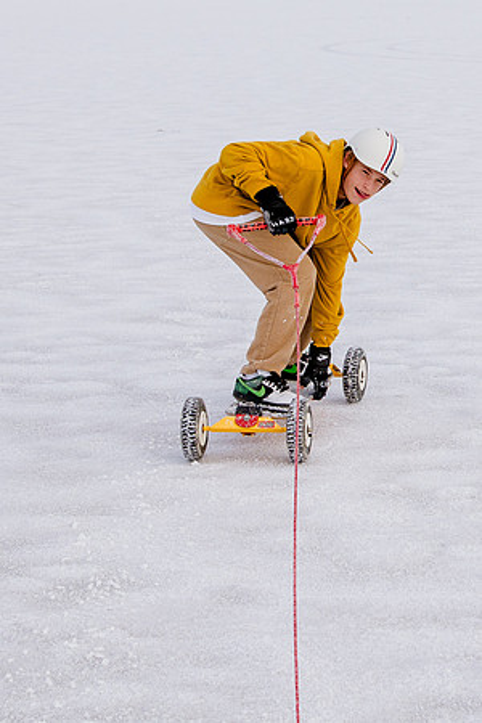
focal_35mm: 115
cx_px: 430
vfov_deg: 17.7
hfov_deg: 11.8
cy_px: 246
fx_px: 2310
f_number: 5.6
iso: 400
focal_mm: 48
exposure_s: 1/2500
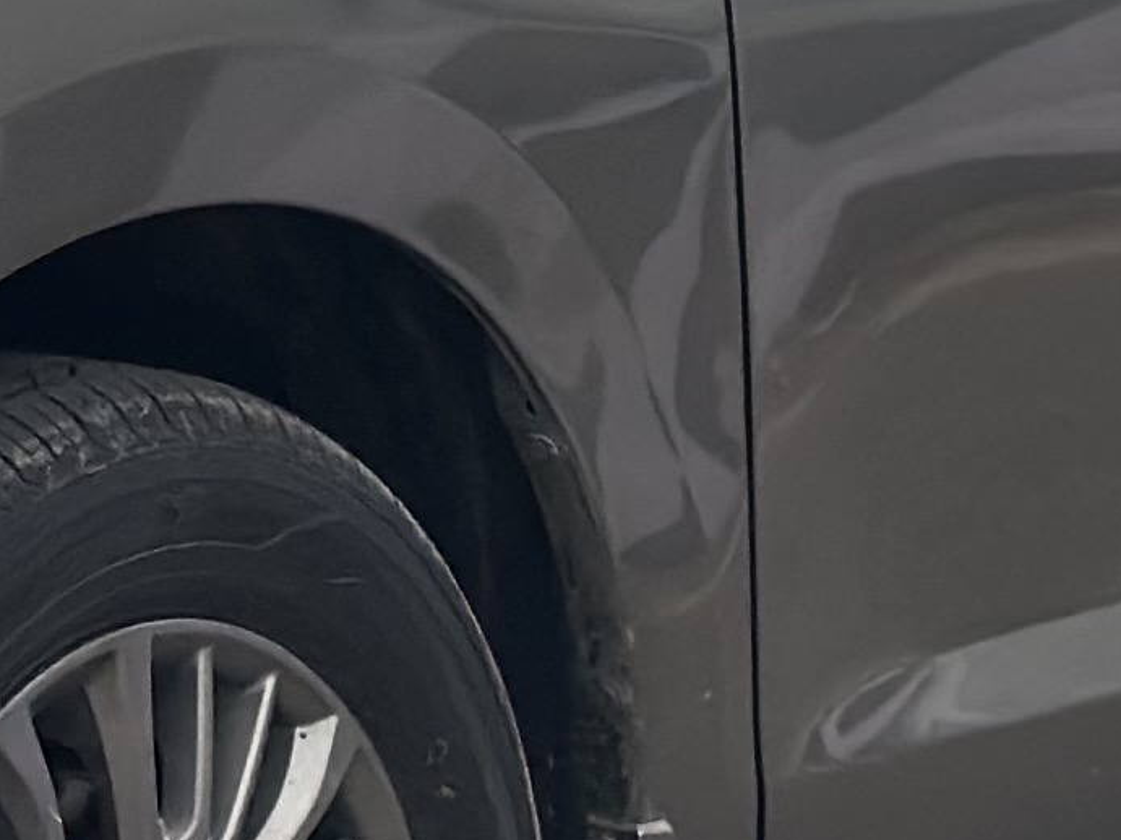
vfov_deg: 5.2
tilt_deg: +1.1
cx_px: -15
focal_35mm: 280
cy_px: -668
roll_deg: -0.7
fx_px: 9066
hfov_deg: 7.0
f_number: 1.78
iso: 80
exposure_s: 1/944
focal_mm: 6.86
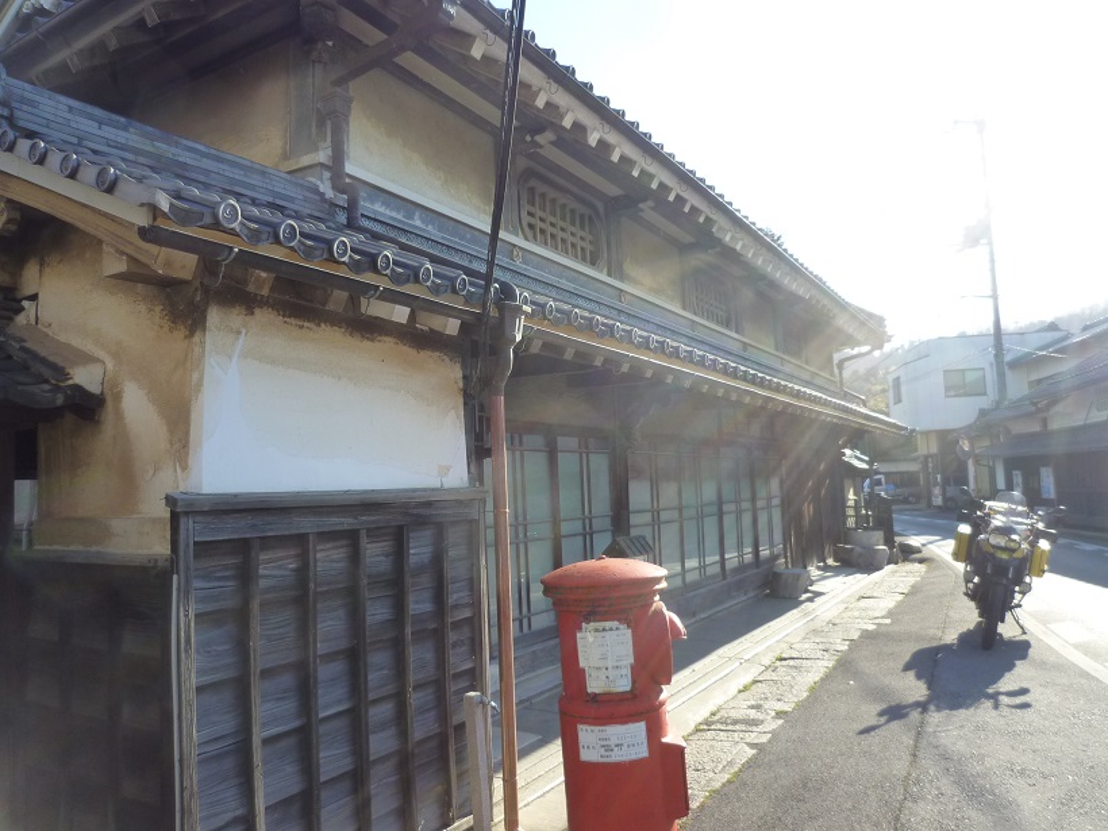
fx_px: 800
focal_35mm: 25
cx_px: 554
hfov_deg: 69.4
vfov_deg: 54.9
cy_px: 416
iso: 125
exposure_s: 1/200
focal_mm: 4.5
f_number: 4
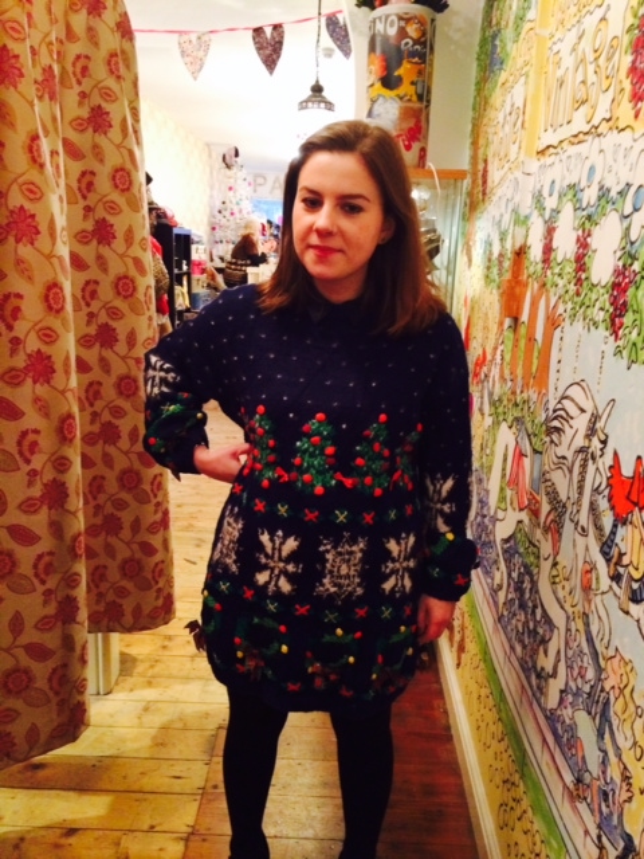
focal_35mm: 30
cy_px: 430
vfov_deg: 60.0
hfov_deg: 46.8
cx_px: 322
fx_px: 744
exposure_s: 1/20
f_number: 2.2
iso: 320
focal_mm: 4.12
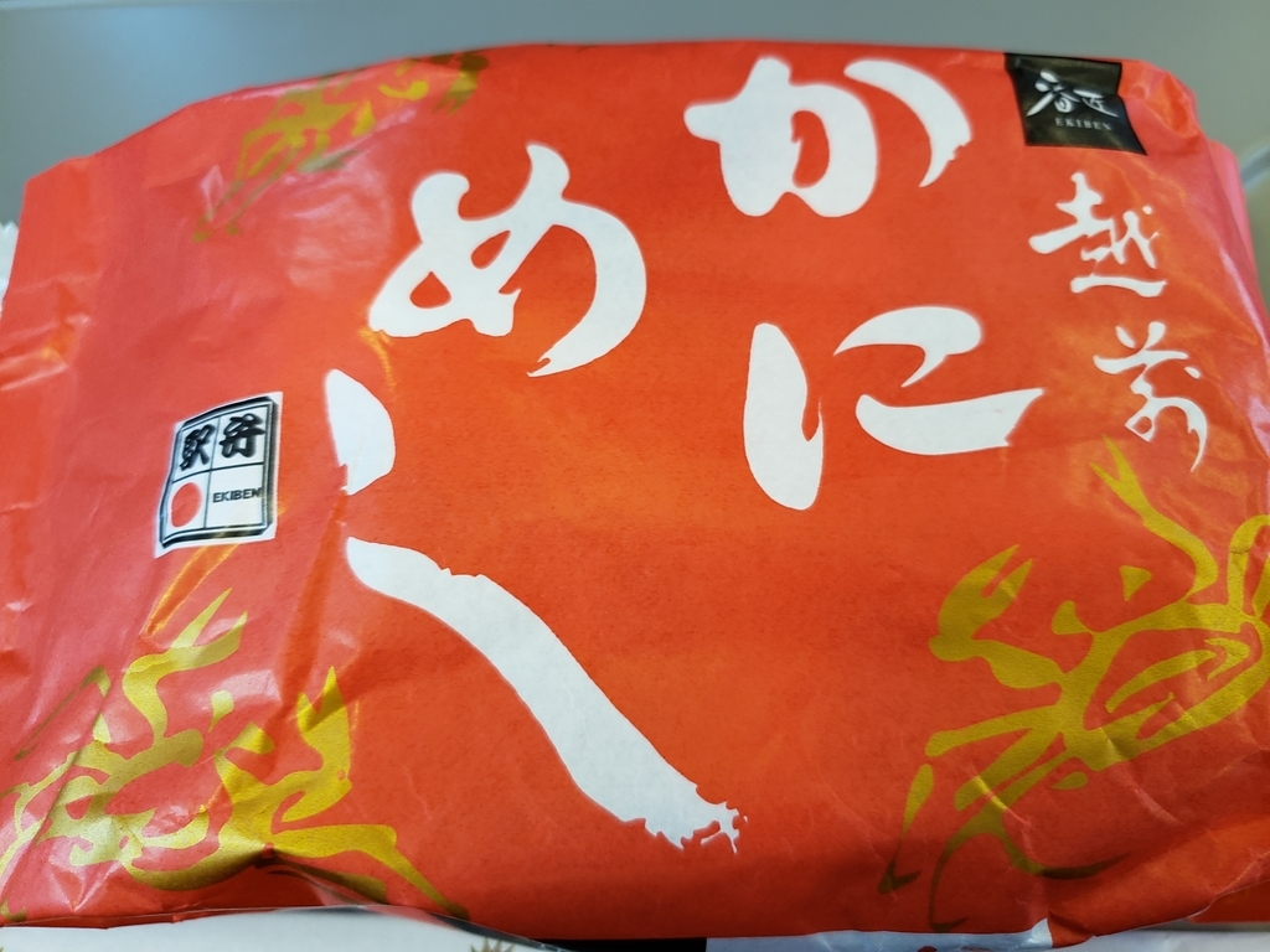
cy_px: 476
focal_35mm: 26
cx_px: 635
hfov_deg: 67.3
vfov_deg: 53.1
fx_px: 954
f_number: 1.5
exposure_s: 1/50
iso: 160
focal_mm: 4.3
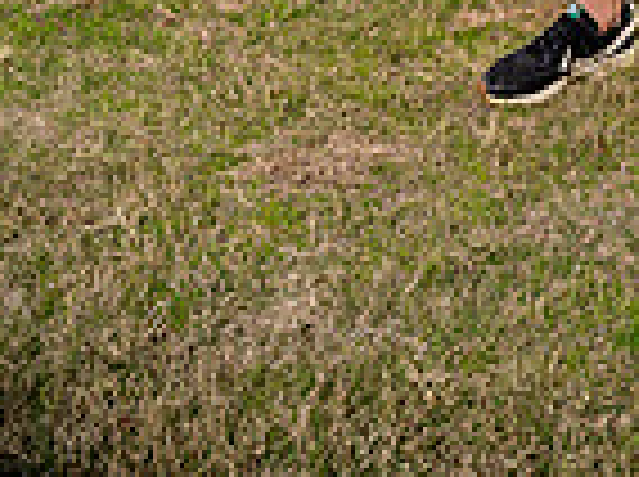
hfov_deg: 29.6
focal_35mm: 61
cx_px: 644
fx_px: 1124
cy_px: -531
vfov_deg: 16.6
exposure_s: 1/1000
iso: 100
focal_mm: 20
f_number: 4
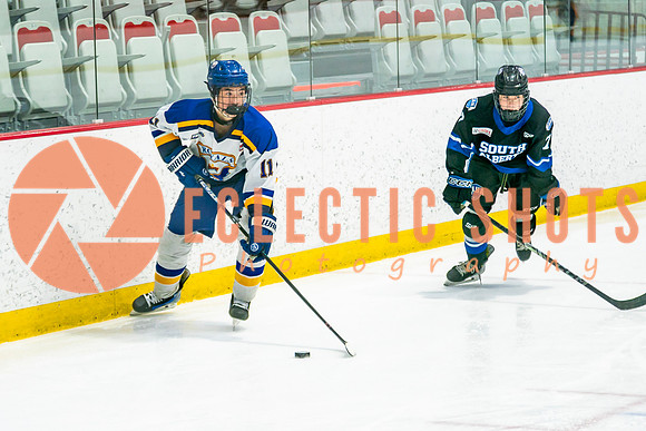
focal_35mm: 151
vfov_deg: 9.1
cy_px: 216
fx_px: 2716
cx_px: 232
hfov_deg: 13.5
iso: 400
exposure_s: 1/640
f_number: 2.8
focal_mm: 75
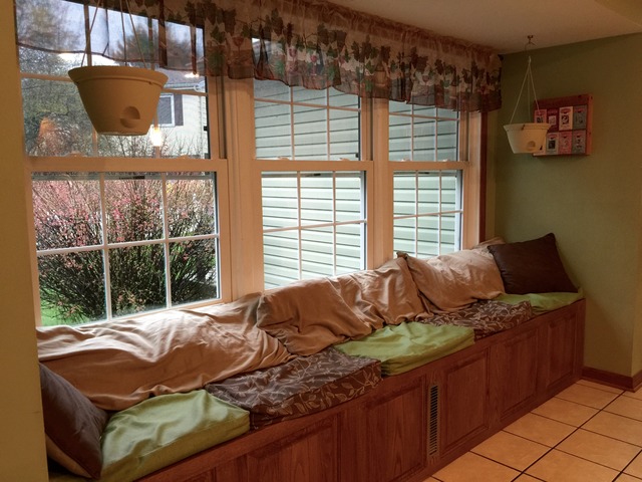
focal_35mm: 29
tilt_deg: -6.6
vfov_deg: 48.2
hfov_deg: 61.7
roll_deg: +0.1
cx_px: 321
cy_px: 241
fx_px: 538
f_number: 2.2
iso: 80
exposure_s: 1/15
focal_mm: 4.15
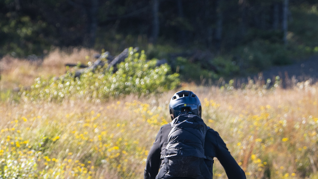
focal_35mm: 549
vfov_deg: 2.2
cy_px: 193
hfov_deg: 3.9
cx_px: 130
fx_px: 4629
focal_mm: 200
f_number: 5.6
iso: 320
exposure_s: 1/800
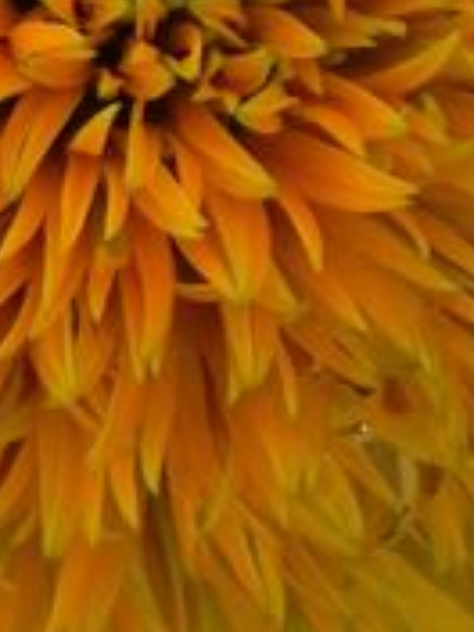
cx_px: -40
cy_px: 154
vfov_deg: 2.1
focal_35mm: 965
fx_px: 17618
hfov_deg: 1.5
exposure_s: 1/60
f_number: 5
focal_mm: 37.7
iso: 160
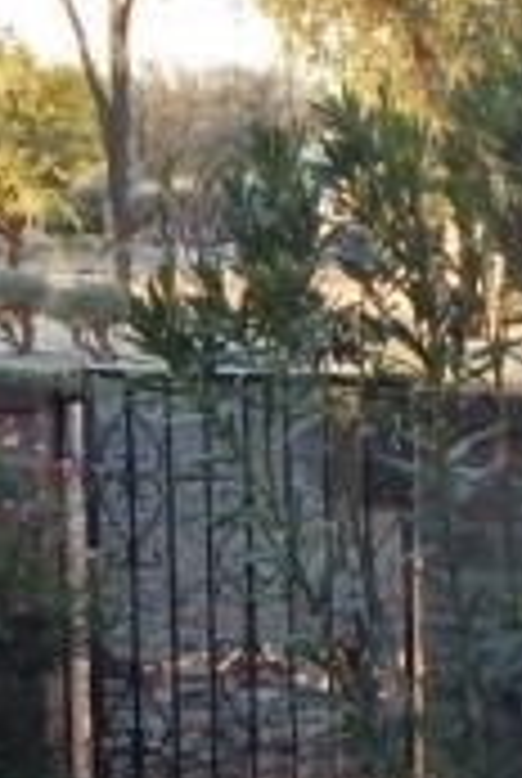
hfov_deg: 10.9
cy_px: 378
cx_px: 882
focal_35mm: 119
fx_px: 2578
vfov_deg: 17.2
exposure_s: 1/125
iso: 125
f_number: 3.2
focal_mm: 5.6
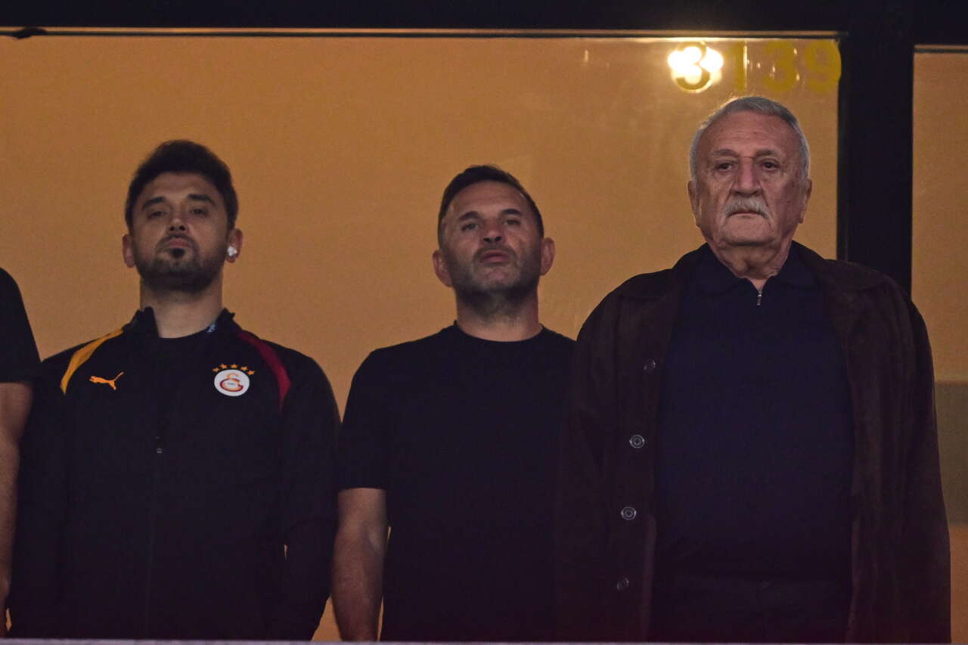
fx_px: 16130
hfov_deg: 3.4
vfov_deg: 2.3
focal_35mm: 600
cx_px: 484
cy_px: 322
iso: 3200
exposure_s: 1/400
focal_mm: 400
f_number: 2.8
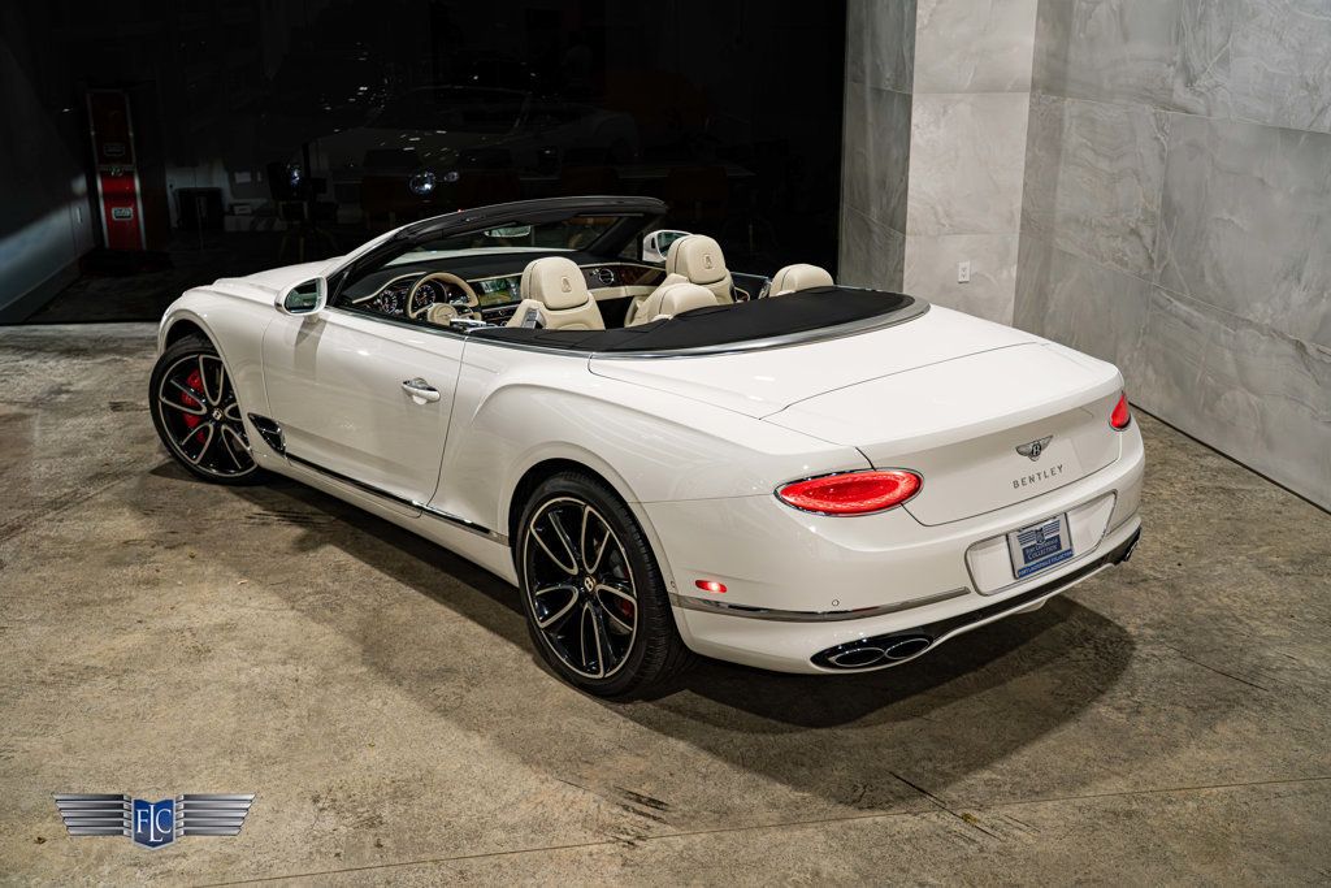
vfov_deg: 36.0
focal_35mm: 37
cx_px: 666
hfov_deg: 51.9
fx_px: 1368
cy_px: 444
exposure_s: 1/125
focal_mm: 37
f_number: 4
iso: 1250
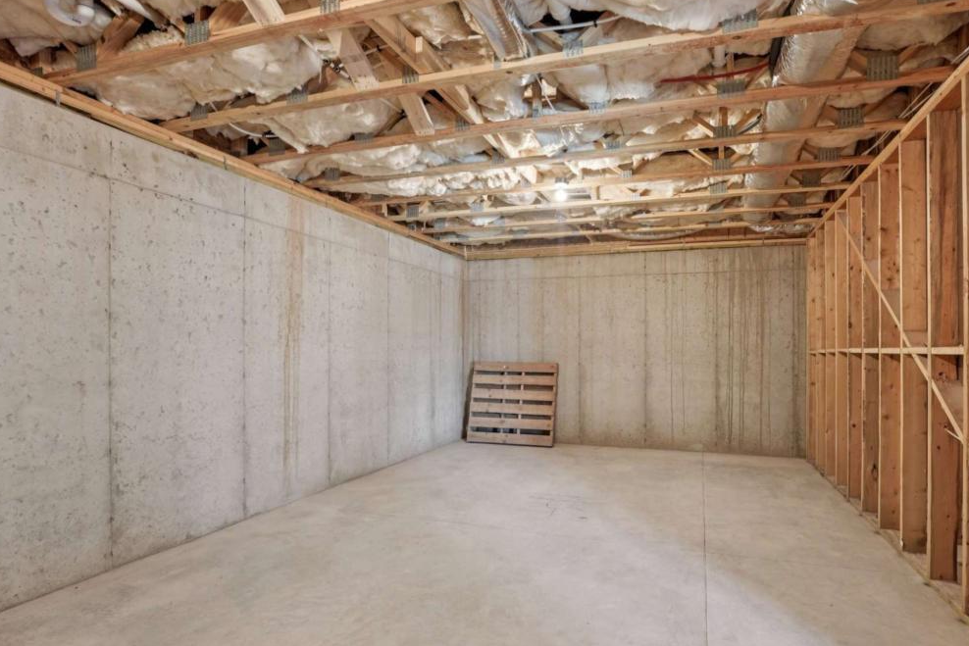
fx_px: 458
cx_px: 560
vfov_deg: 70.1
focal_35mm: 17
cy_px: 366
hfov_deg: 92.5
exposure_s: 1/2.5
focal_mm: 14
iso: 320
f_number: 8
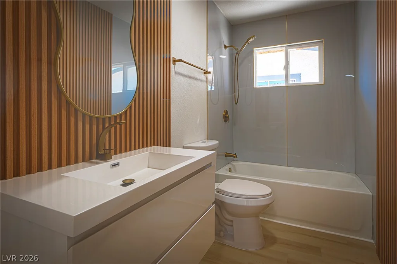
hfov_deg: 90.0
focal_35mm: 18
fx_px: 198
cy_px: 132
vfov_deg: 67.3
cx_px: 198
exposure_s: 6
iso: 100
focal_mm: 12
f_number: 11
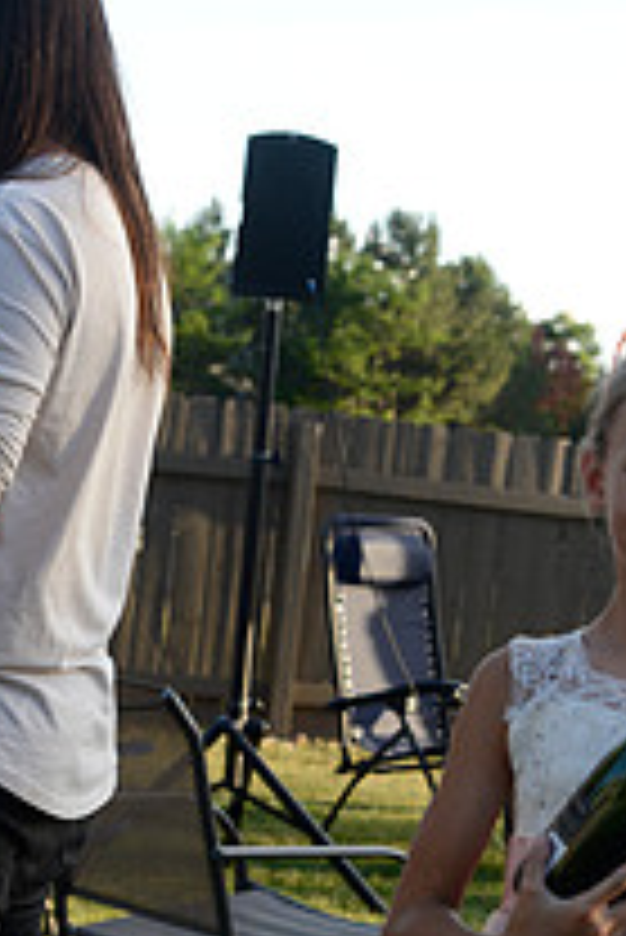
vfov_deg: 18.5
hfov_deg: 12.6
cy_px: 900
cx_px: 572
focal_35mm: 108
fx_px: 2812
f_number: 5
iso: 400
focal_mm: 50
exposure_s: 1/400
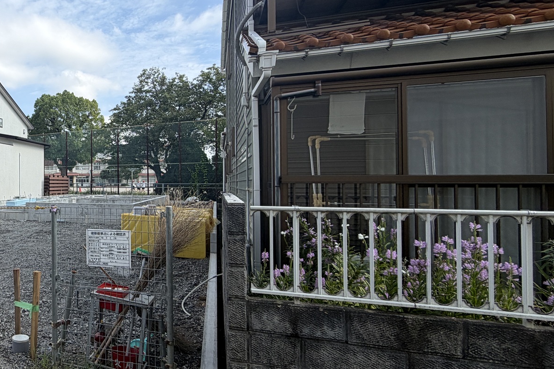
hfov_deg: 54.2
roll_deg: +0.7
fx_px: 431
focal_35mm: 28
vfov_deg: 46.4
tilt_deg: +1.2
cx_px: 26
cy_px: 179
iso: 20
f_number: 2.2
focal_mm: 2.22
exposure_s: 1/770
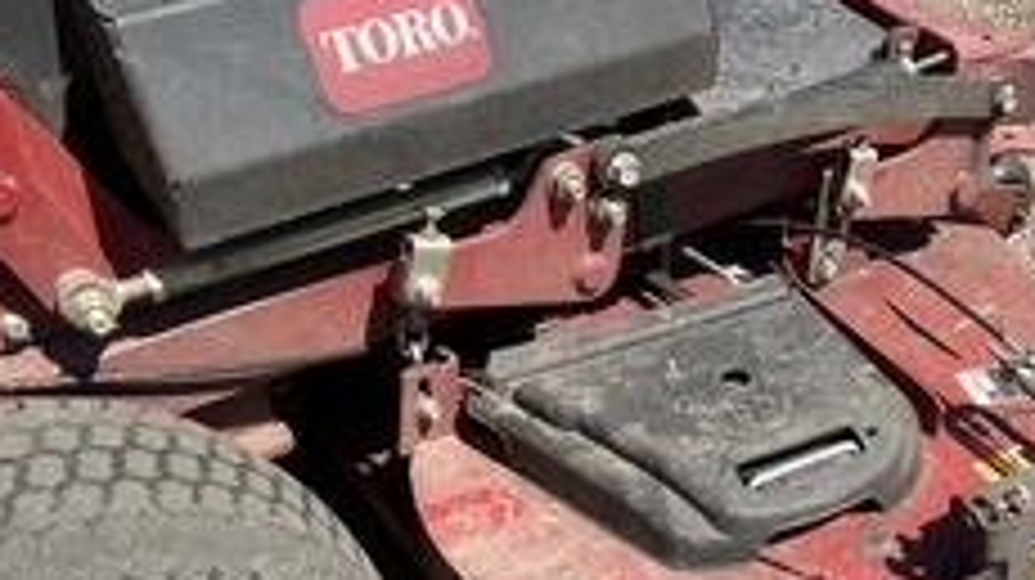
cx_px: 882
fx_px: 1508
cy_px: 486
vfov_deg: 21.4
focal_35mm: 55
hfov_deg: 36.1
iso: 25
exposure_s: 1/1451
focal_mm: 3
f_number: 1.8
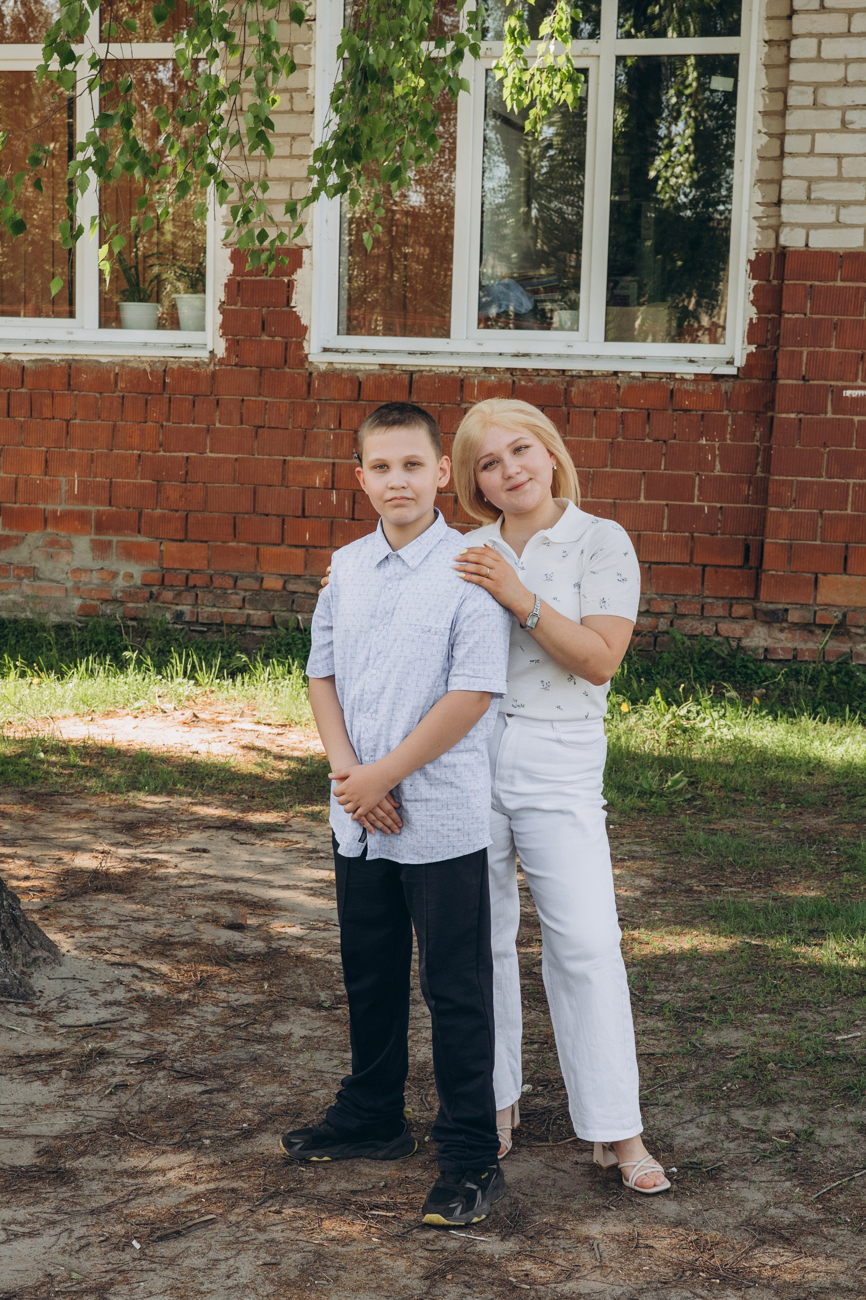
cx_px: 433
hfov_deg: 25.1
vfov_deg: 36.9
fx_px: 1949
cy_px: 650
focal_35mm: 54
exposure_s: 1/250
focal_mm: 36
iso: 500
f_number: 6.3
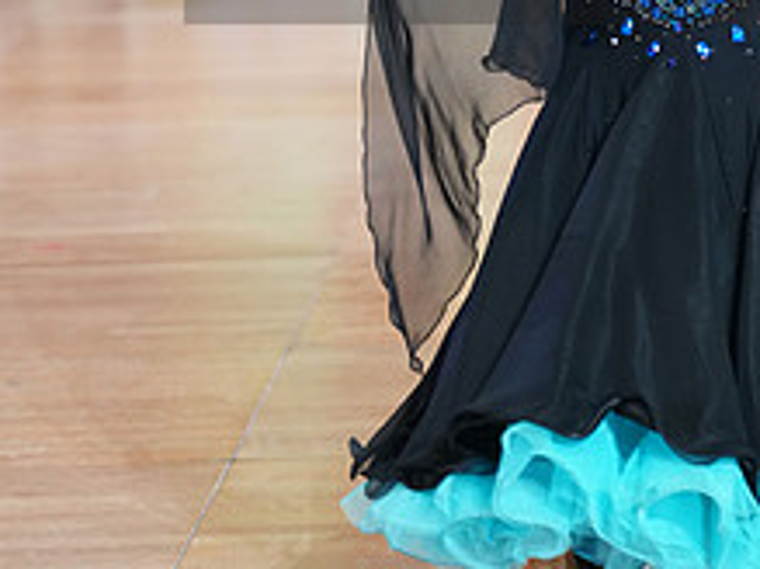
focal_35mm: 273
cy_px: -90
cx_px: 665
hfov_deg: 7.2
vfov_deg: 5.4
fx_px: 5990
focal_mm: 107
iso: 2000
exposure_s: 1/400
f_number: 2.8
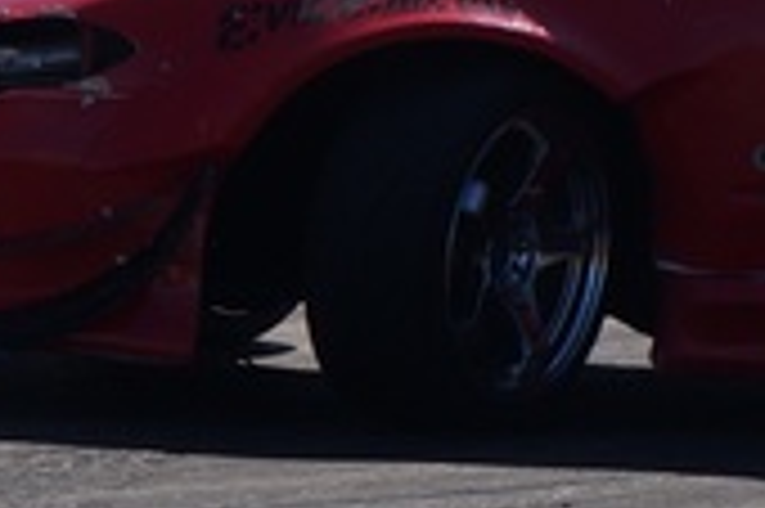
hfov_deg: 4.3
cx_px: 387
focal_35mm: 484
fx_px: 10273
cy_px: 193
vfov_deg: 2.8
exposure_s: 1/640
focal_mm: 55
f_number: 9
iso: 200
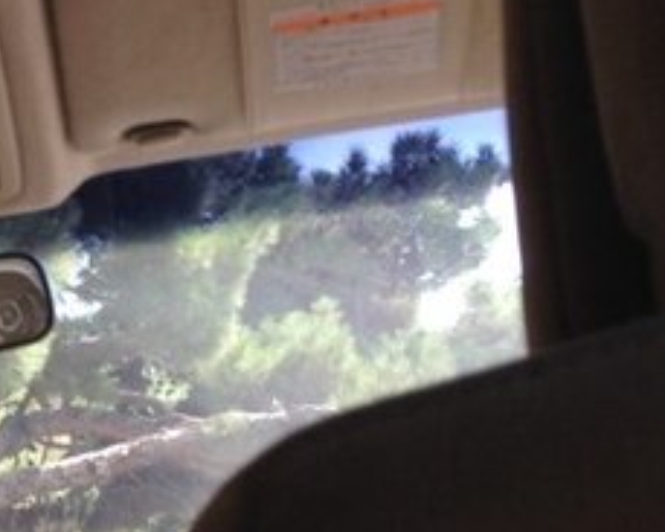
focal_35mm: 93
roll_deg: +3.9
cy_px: 603
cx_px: -258
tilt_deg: +5.1
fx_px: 1830
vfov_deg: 16.0
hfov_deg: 18.7
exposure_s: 1/194
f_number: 2.4
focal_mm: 4.12
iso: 50
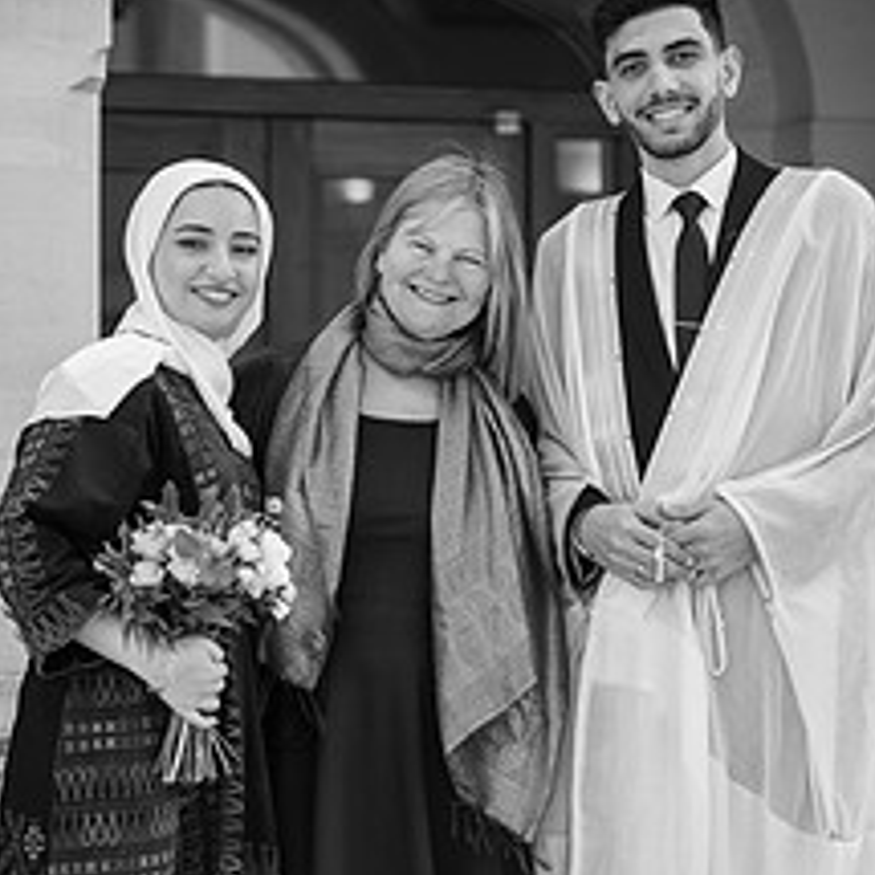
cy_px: 570
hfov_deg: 12.0
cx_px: 399
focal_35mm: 146
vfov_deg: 12.0
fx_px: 4175
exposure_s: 1/1000
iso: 100
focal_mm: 82
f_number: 2.8
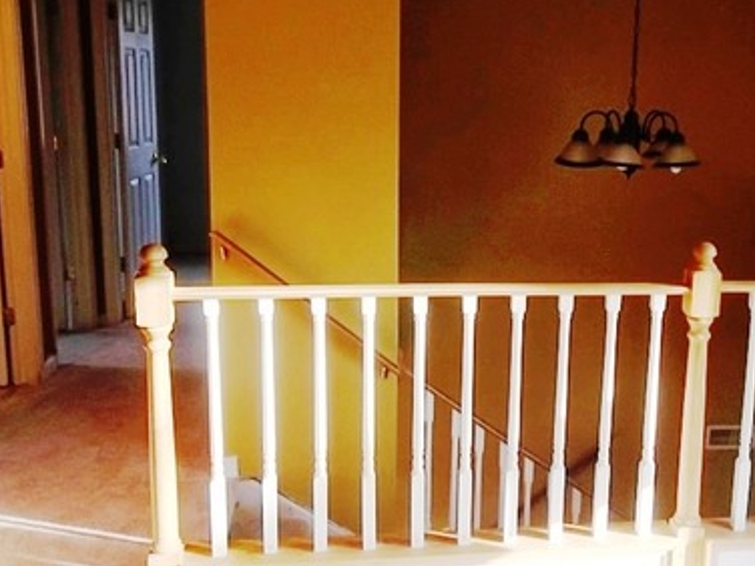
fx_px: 1003
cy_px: 277
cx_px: 530
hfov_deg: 40.5
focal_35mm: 46
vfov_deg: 31.5
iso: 80
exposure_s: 1/45
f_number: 3.5
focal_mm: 4.9
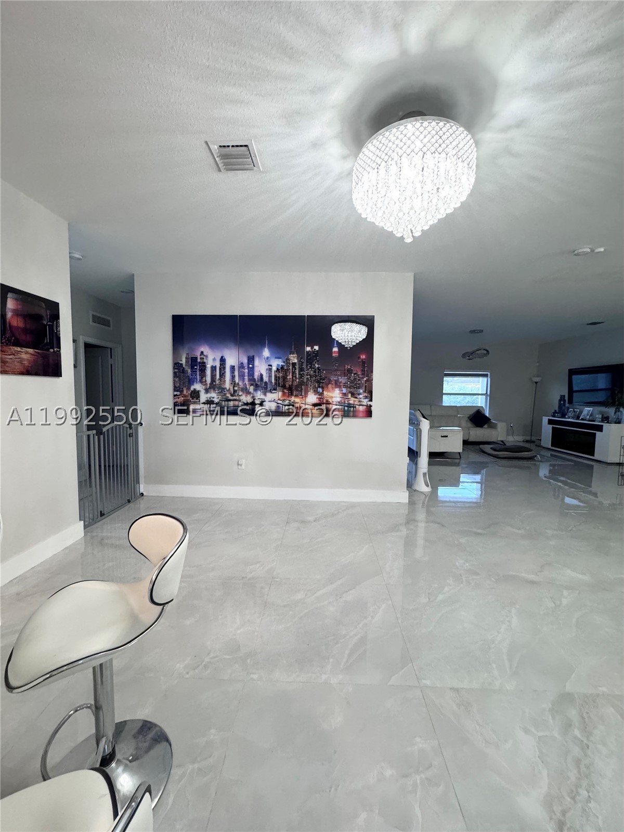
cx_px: 312
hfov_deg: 85.7
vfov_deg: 102.1
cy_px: 416
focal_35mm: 14
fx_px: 336
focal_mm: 2.22
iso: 400
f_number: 2.2
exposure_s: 1/60
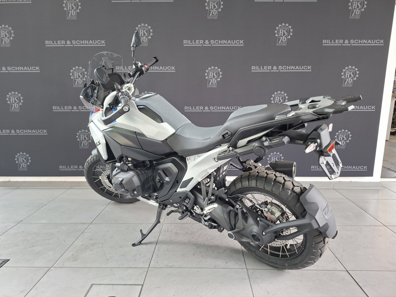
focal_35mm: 23
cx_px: 198
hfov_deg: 73.9
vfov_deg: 58.9
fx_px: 263
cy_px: 148
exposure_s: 1/50
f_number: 1.8
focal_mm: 5.54
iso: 320
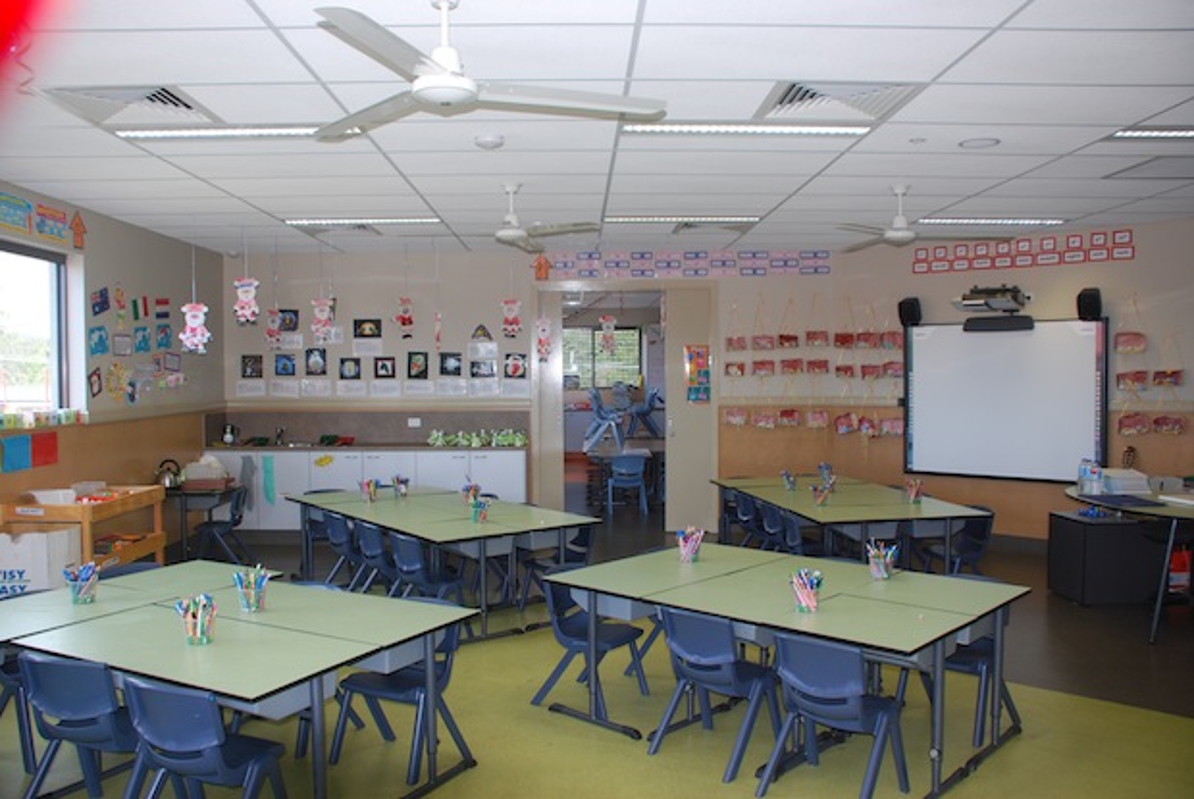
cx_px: 597
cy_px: 400
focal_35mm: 30
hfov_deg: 61.9
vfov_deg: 43.7
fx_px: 996
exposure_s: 1/60
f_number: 3.8
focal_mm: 20
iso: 220
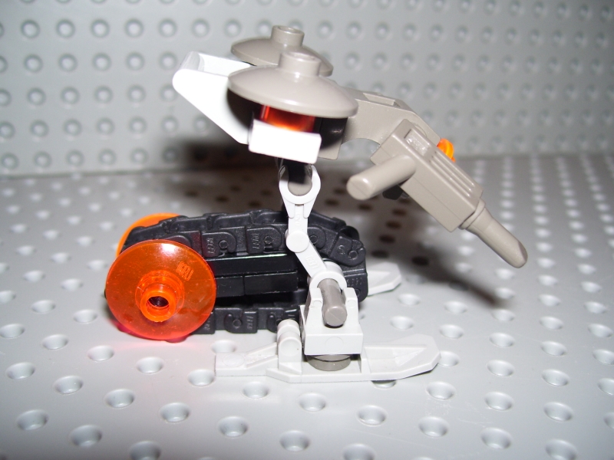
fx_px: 656
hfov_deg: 50.1
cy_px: 230
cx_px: 307
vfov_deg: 38.7
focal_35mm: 37
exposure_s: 1/60
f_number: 2.7
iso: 80
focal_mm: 6
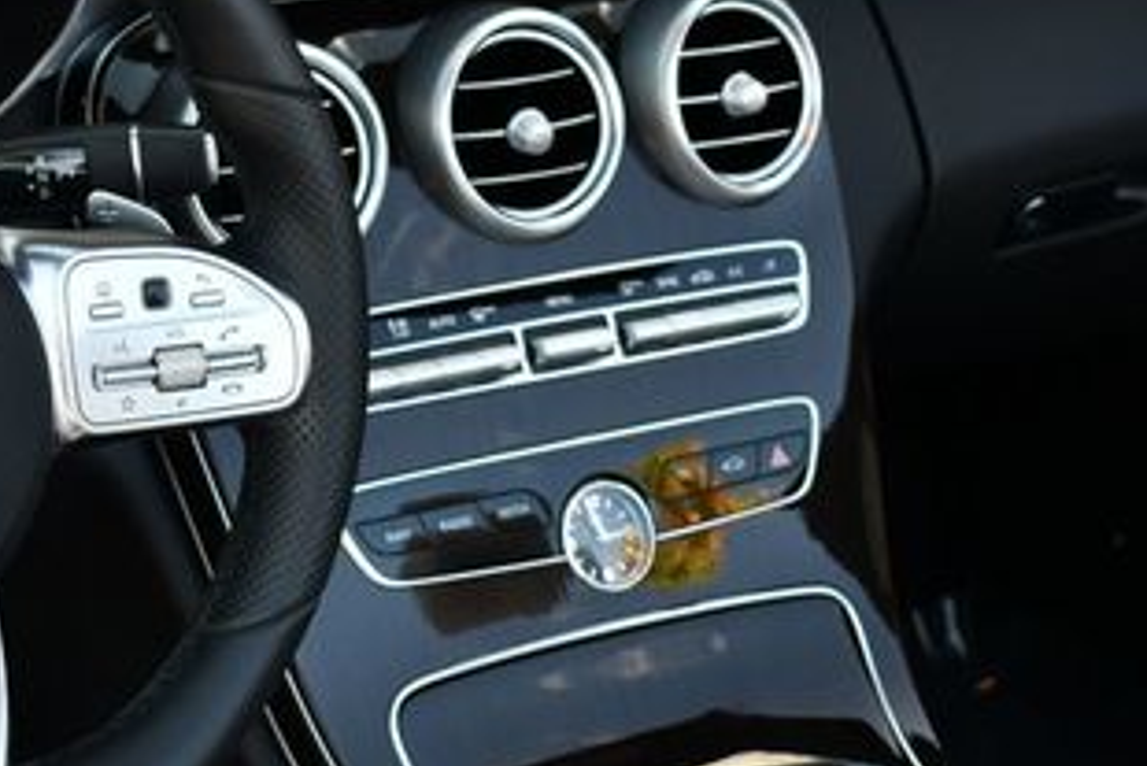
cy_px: 326
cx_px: 92
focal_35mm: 124
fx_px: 3952
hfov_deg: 16.3
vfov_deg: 11.1
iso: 400
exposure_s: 1/250
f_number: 4.5
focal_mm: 30
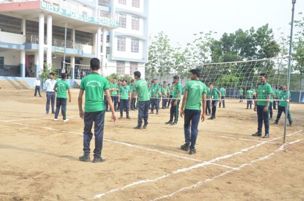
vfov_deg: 36.7
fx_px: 303
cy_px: 100
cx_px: 152
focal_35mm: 36
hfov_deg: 53.2
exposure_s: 1/200
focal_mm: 24
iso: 500
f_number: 10
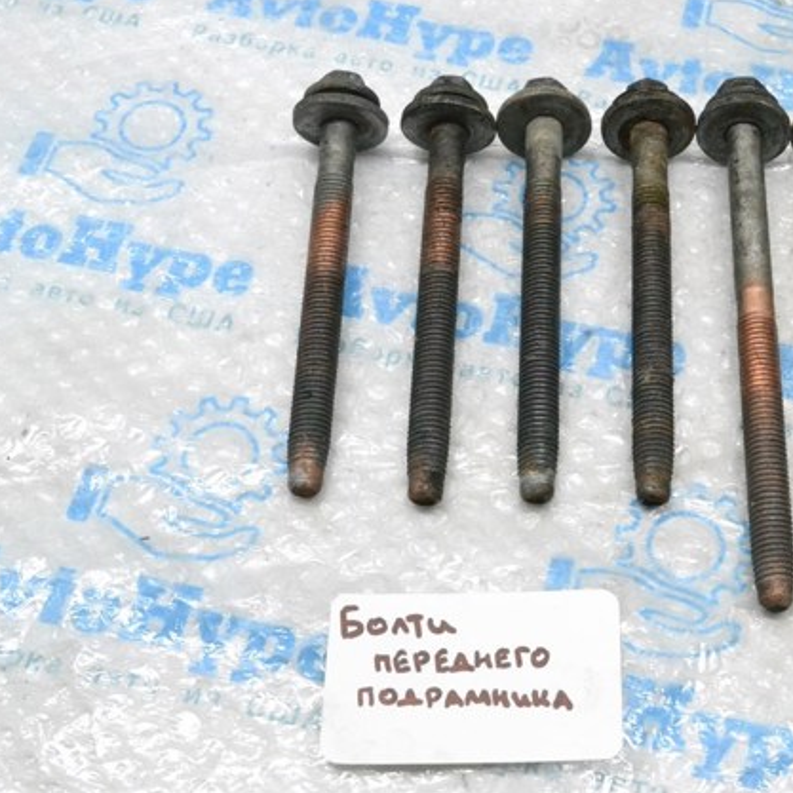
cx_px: 599
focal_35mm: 57
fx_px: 1468
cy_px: 394
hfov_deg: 29.7
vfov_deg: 30.2
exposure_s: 1/160
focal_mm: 29
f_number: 11
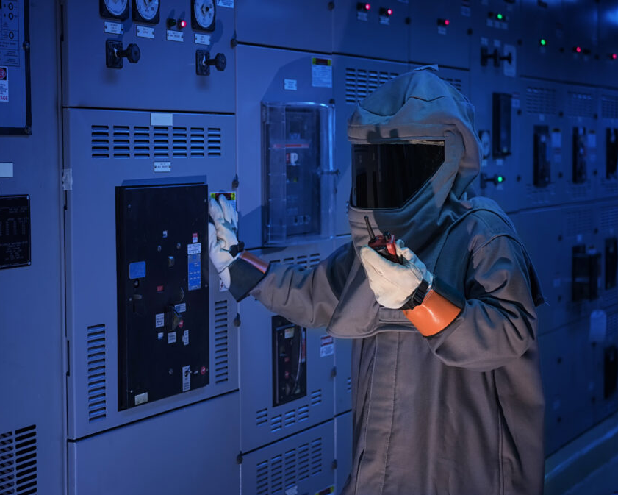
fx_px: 1463
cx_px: 309
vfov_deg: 19.2
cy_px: 245
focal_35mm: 80
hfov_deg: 23.8
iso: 200
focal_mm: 70
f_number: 3.5
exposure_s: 1/100
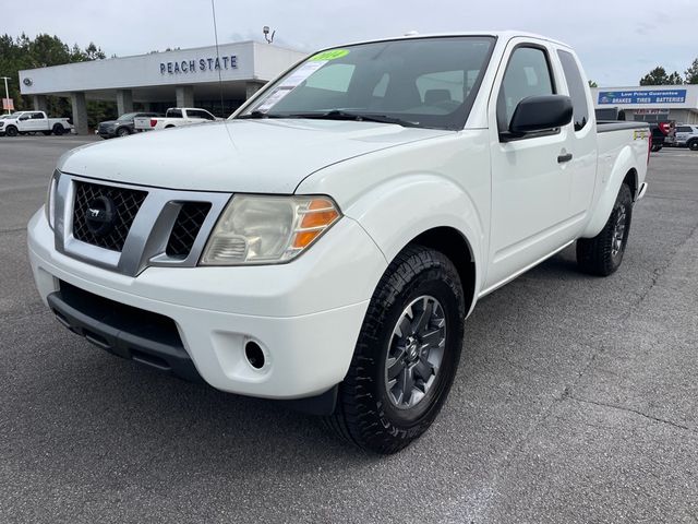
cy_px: 262
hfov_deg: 67.3
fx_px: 524
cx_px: 349
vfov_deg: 53.1
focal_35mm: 26
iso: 32
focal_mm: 4.2
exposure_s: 1/3610
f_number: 1.6
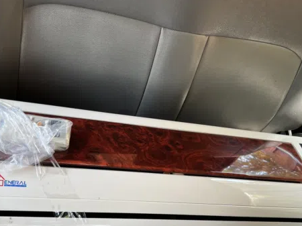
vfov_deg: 38.2
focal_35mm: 37
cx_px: 157
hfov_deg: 50.1
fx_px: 323
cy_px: 149
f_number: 1.5
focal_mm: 5.7
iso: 64
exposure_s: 1/121
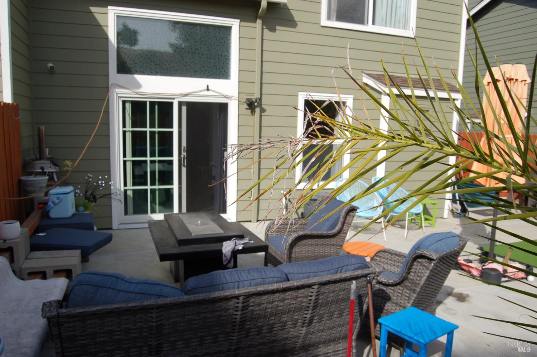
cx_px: 268
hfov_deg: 67.4
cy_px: 178
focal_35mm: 27
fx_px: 402
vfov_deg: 47.8
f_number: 9
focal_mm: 18
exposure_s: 1/320
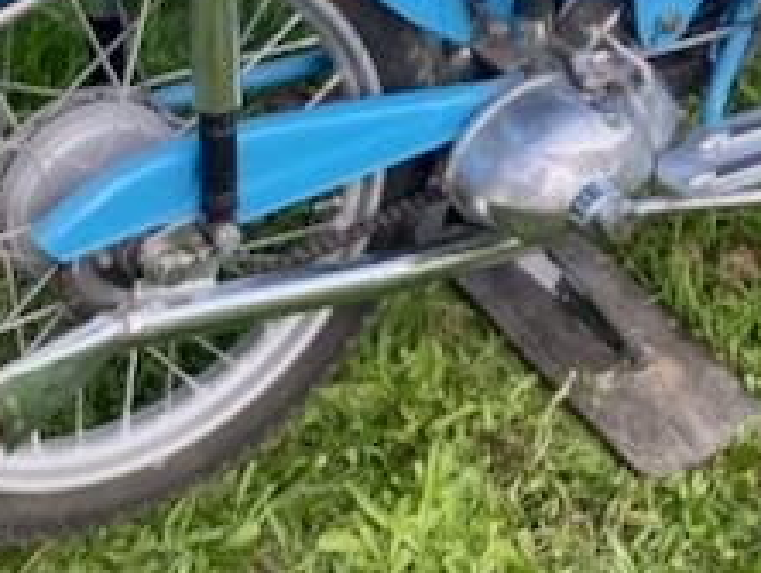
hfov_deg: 26.0
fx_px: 1651
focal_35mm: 75
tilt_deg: -29.5
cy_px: -132
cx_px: 415
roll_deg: -0.7
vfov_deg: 18.5
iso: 32
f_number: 1.8
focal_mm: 4.25
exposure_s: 1/229
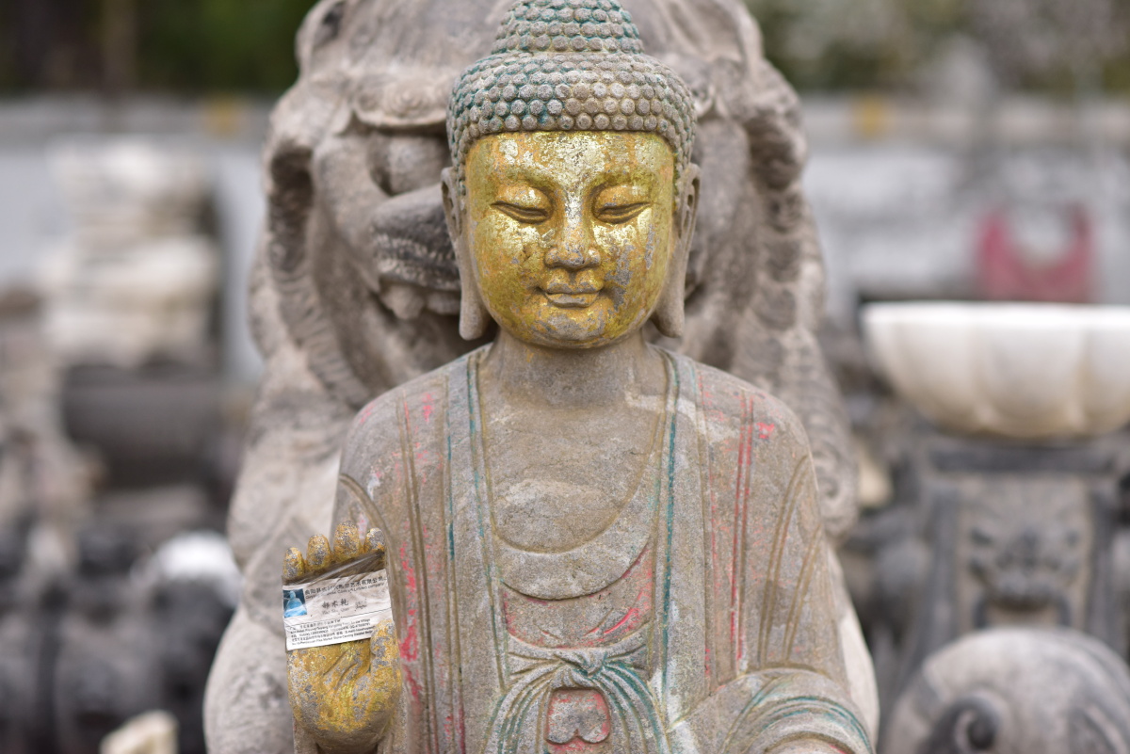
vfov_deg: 16.1
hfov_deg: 23.9
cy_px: 377
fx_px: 2669
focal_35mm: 85
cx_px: 565
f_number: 2.5
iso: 800
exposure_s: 1/1600
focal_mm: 85
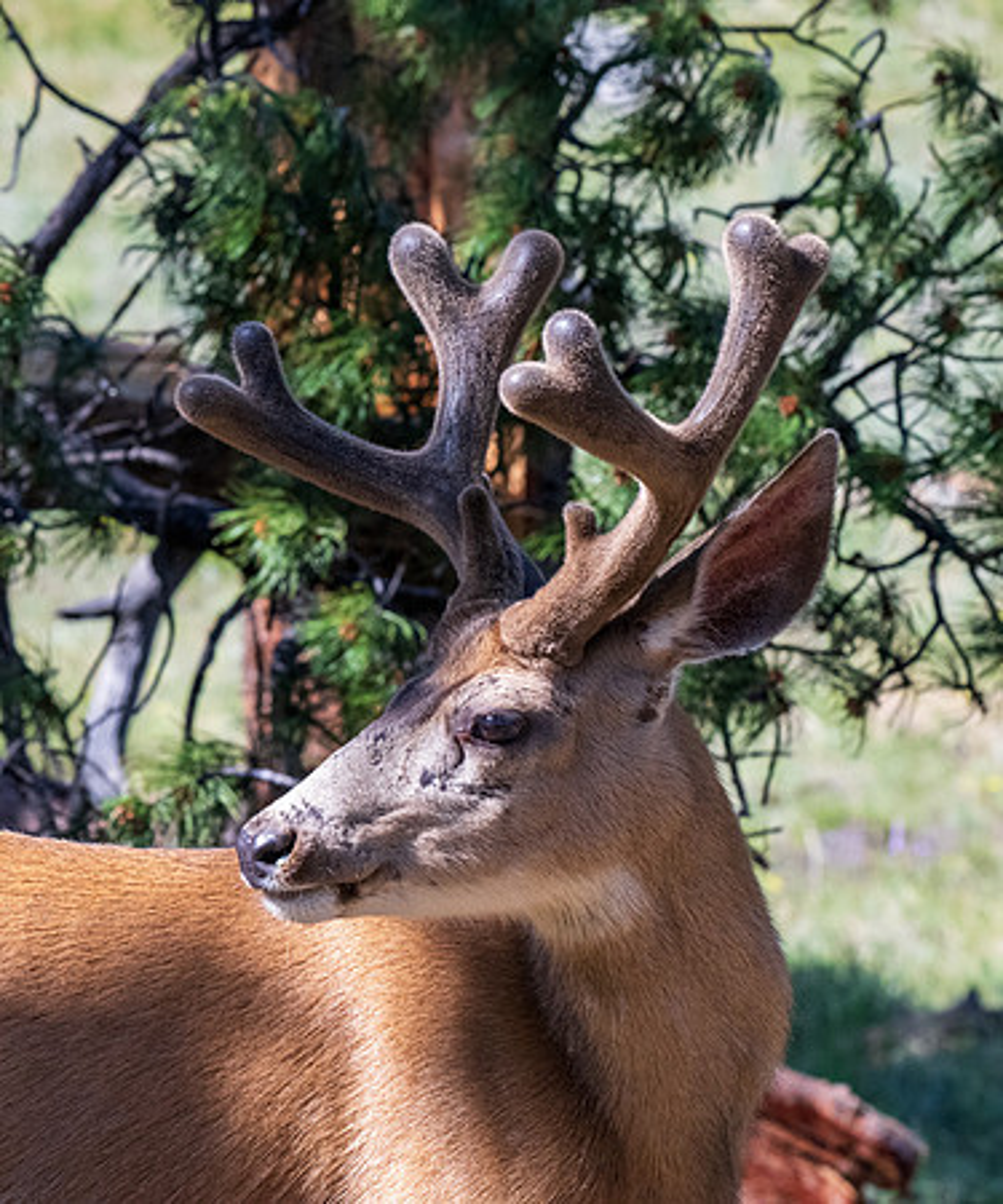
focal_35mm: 249
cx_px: 420
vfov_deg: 7.6
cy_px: 602
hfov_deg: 6.4
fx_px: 9026
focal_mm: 180
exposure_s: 1/1250
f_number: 11
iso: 3600
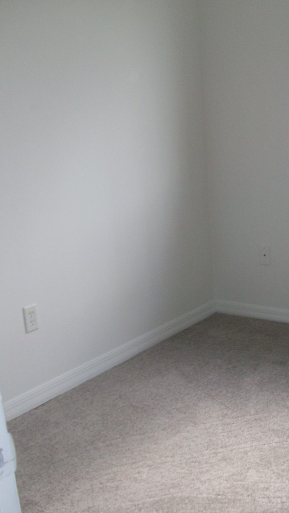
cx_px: 275
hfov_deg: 23.2
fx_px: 681
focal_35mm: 50
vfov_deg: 41.3
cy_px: 259
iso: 64
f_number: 2.8
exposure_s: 1/97.8
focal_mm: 5.7
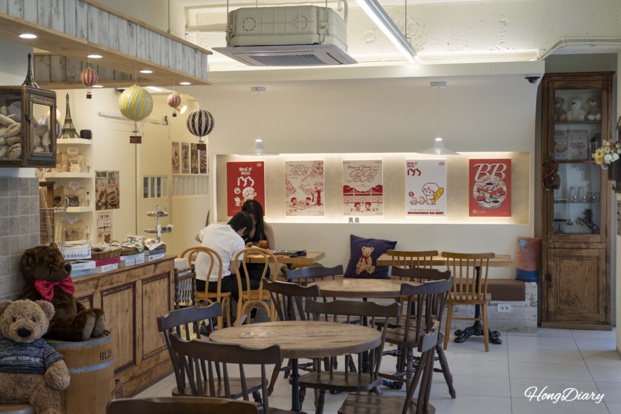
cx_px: 310
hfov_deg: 40.3
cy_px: 207
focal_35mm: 49
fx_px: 845
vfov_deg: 27.5
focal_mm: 49
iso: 800
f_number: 5.6
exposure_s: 1/160
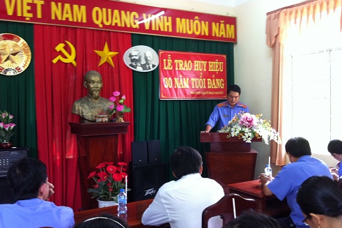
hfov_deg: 51.9
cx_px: 170
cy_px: 124
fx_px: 351
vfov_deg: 35.9
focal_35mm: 37
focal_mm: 3.85
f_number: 2.8
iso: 200
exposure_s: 1/17
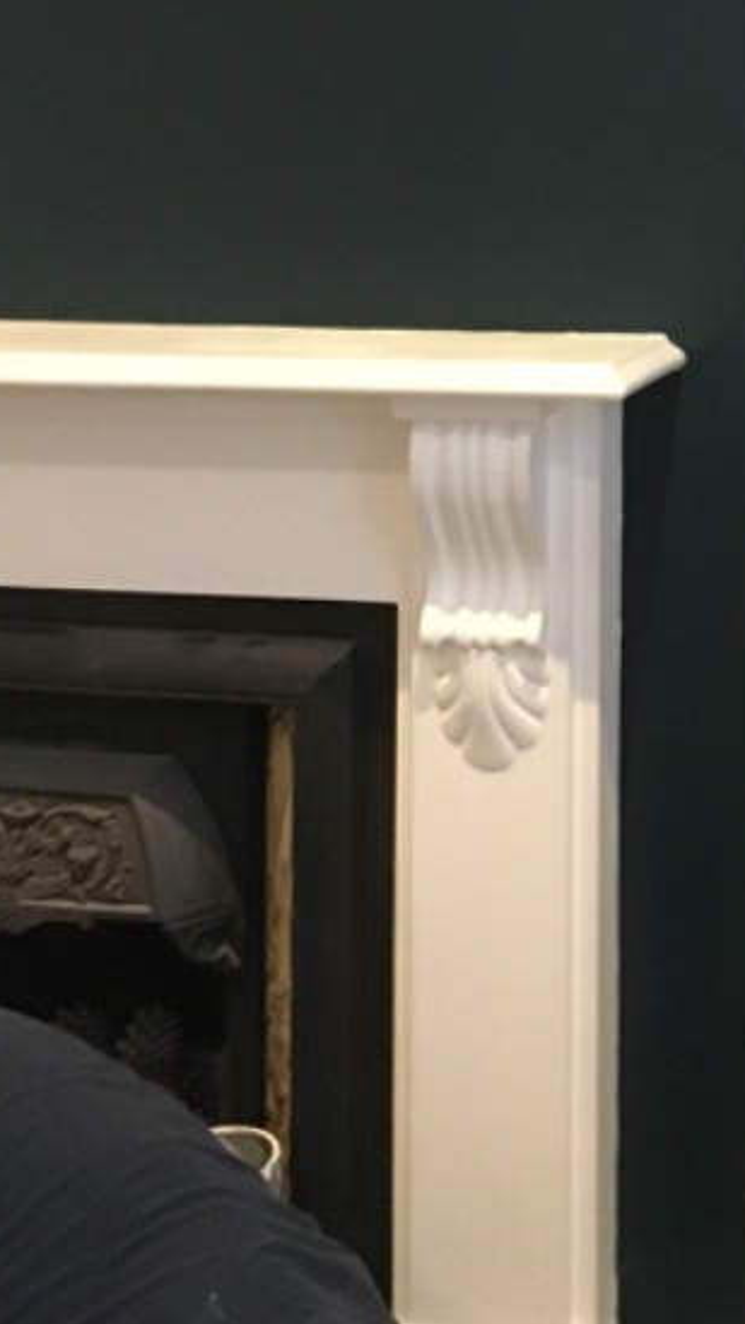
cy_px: -46
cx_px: 940
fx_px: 2422
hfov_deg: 16.6
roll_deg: +0.1
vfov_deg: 28.4
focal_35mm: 69
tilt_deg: +0.3
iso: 250
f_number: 2.2
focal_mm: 4.15
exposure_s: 1/17
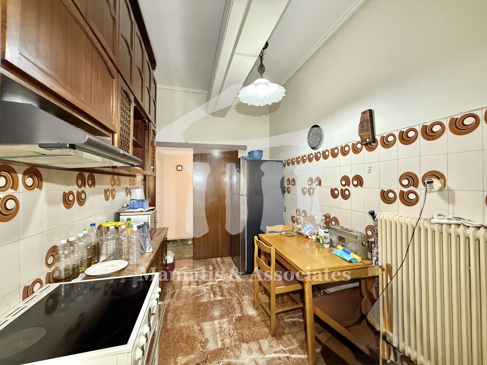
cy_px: 182
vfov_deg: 85.7
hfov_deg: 102.1
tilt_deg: +0.3
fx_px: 197
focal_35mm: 14
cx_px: 244
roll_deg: -0.6
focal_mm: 2.22
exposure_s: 1/60
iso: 640
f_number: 2.2
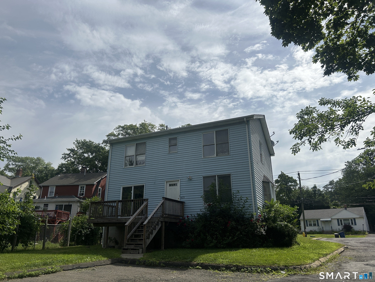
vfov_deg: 53.1
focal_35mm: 26
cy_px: 141
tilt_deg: +19.2
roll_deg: +1.0
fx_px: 282
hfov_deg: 67.3
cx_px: 188
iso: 50
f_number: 1.5
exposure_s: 1/14286
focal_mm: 5.7
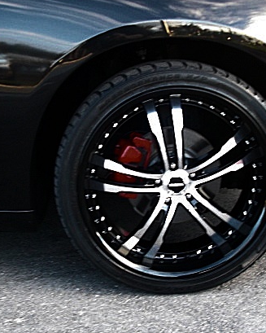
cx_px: 134
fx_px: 541
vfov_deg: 34.2
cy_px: 158
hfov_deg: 27.6
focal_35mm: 55
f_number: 2.8
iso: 400
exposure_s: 1/80
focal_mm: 6.3
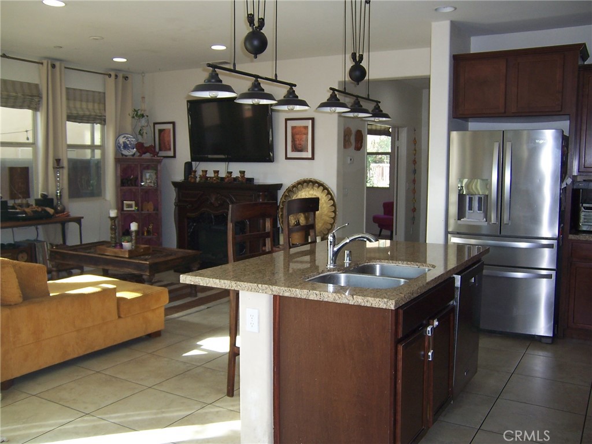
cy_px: 222
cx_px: 296
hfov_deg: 55.4
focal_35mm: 33
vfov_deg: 42.9
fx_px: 564
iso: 80
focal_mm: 5.5
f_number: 2.8
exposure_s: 1/60
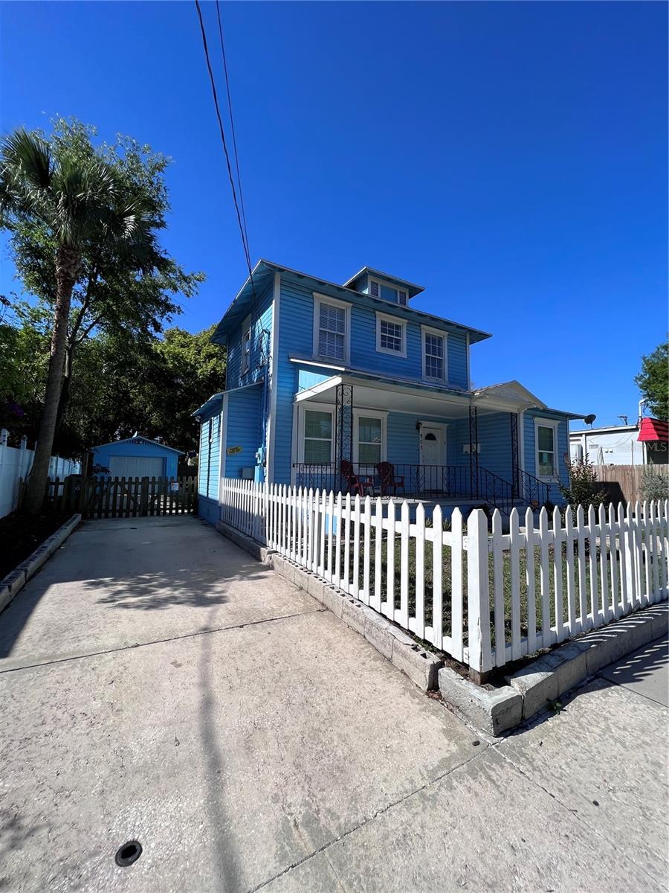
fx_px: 335
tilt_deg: +4.5
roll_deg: -0.7
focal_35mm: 13
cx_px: 334
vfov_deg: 106.2
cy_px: 446
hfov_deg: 89.9
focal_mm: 1.57
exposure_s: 1/2421
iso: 32
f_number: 1.8
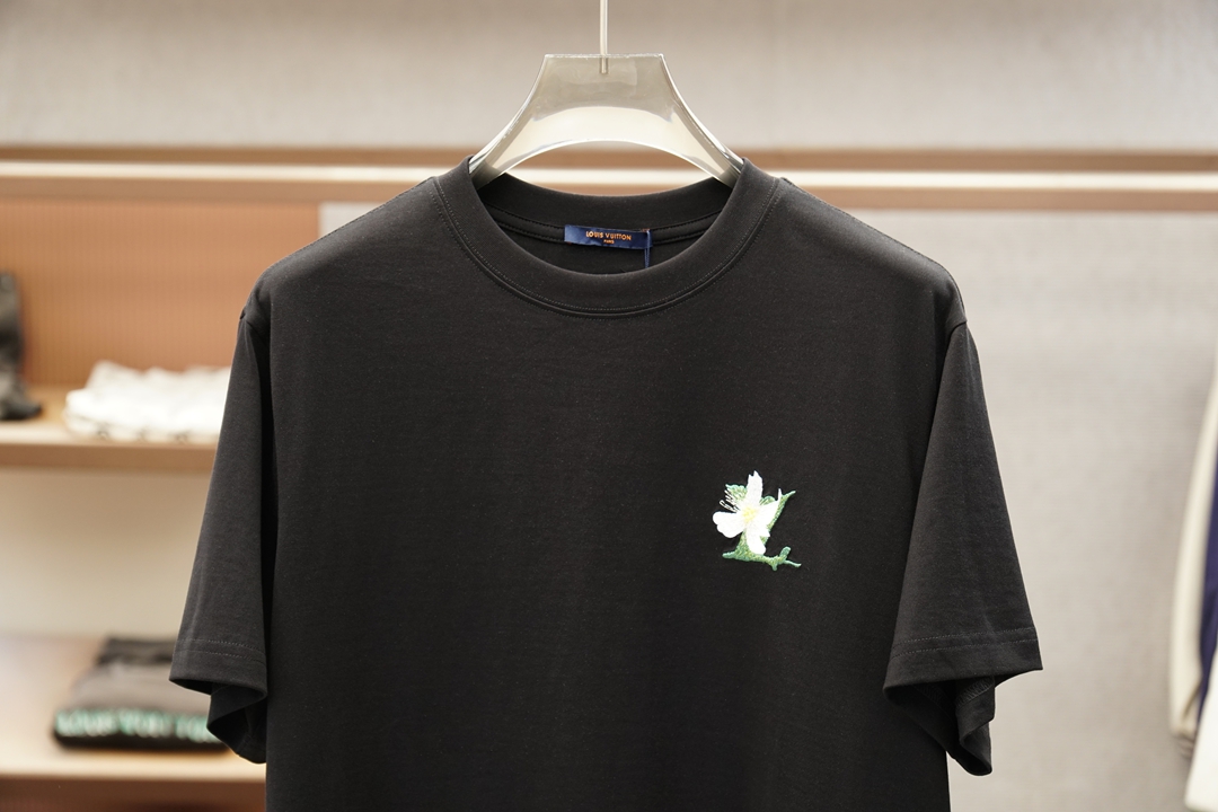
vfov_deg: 17.5
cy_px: 406
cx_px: 609
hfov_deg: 26.0
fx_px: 2639
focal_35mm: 78
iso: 500
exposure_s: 1/125
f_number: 3.5
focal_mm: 52
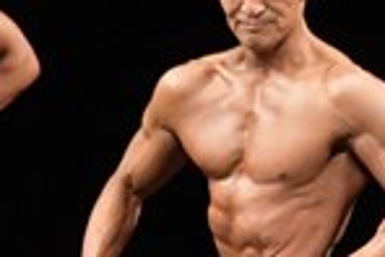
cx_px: 254
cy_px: 366
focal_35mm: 1133
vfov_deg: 1.2
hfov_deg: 1.8
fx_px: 12128
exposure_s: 1/400
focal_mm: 145
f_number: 5.6
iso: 3200
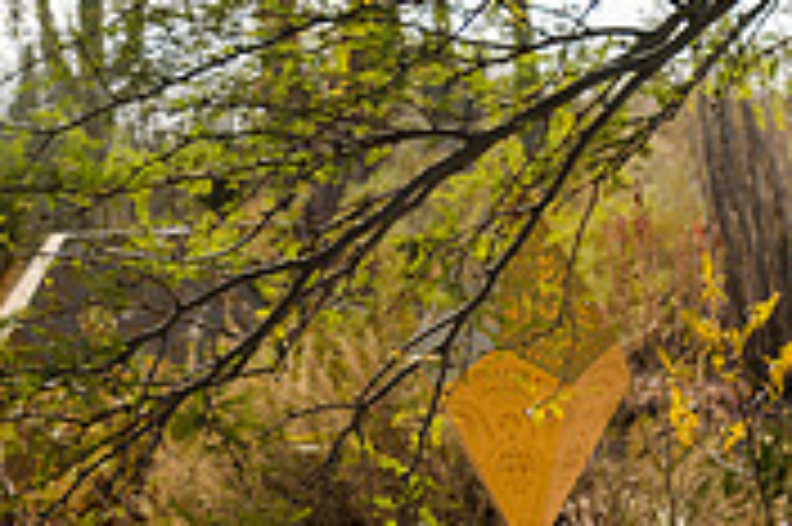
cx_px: 976
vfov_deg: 9.6
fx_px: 3121
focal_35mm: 142
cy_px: 542
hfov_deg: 14.0
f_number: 4
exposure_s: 1/250
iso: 50
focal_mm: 43
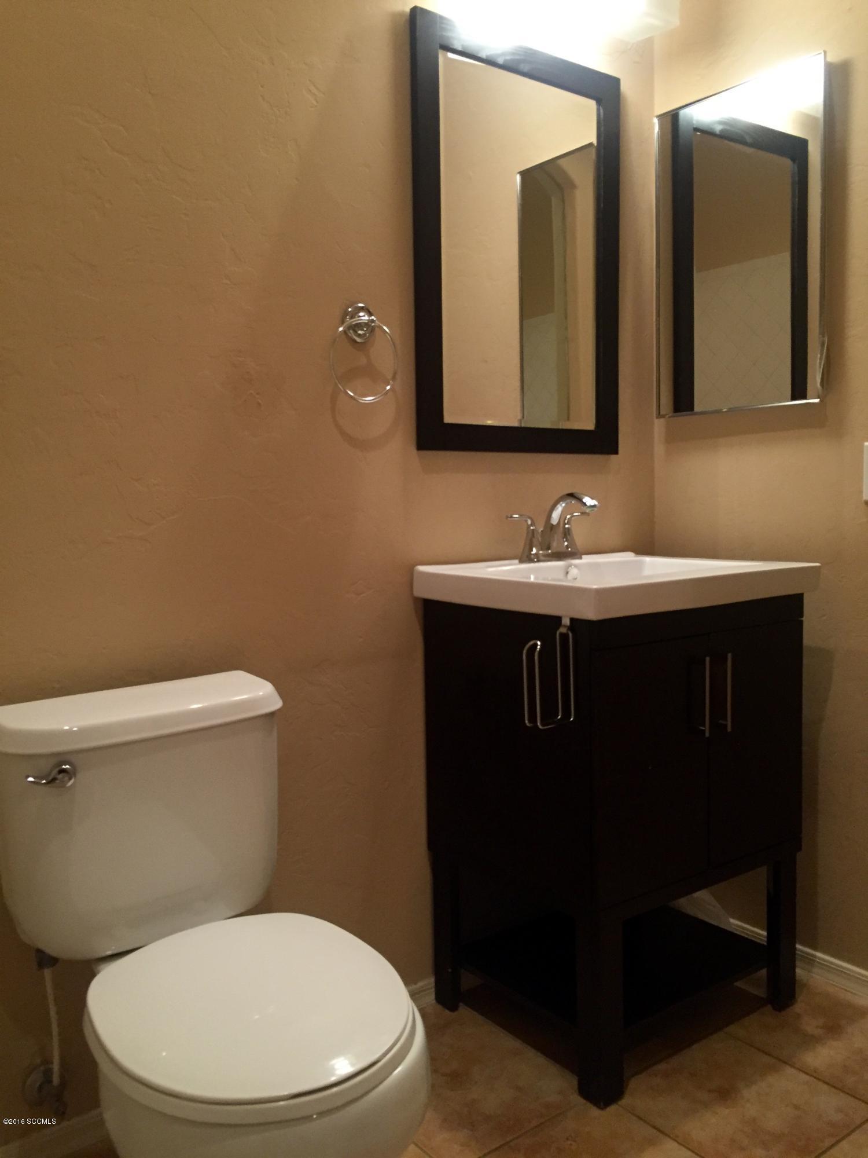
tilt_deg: -5.4
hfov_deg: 48.2
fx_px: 970
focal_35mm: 29
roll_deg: +1.5
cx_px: 434
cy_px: 579
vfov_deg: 61.7
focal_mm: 4.15
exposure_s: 1/30
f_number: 2.2
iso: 160
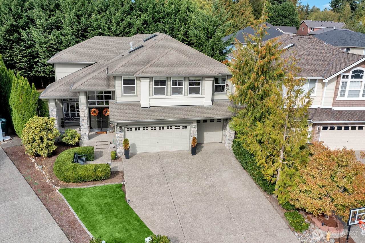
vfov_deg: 46.4
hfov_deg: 65.5
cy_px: 122
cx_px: 182
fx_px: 284
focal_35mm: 28
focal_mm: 10.26
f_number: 4
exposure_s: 1/2000
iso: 400
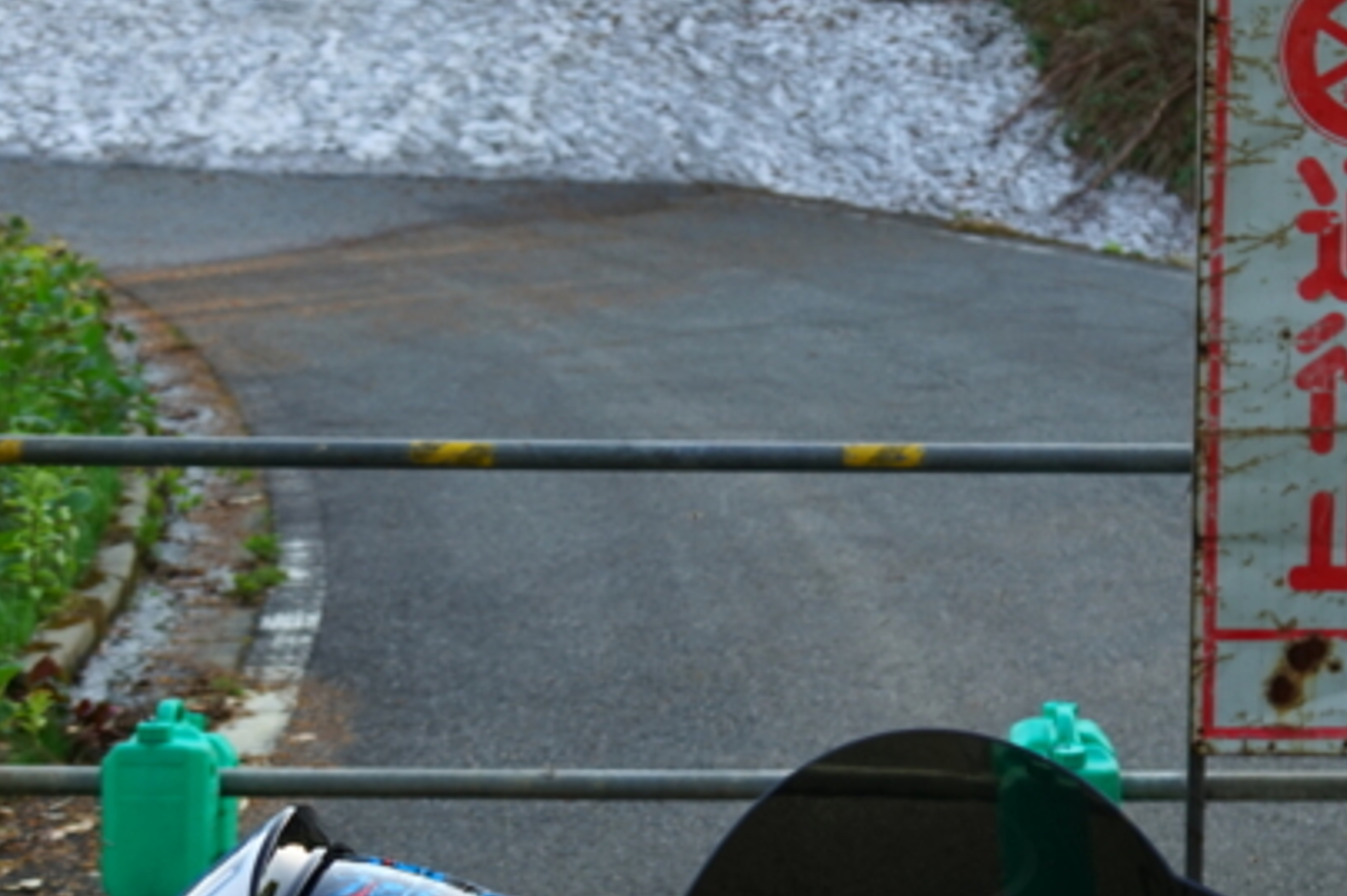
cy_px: 651
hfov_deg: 21.3
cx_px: 984
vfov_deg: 14.3
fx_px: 3553
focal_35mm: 95
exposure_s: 1/60
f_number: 5.6
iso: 100
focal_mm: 32
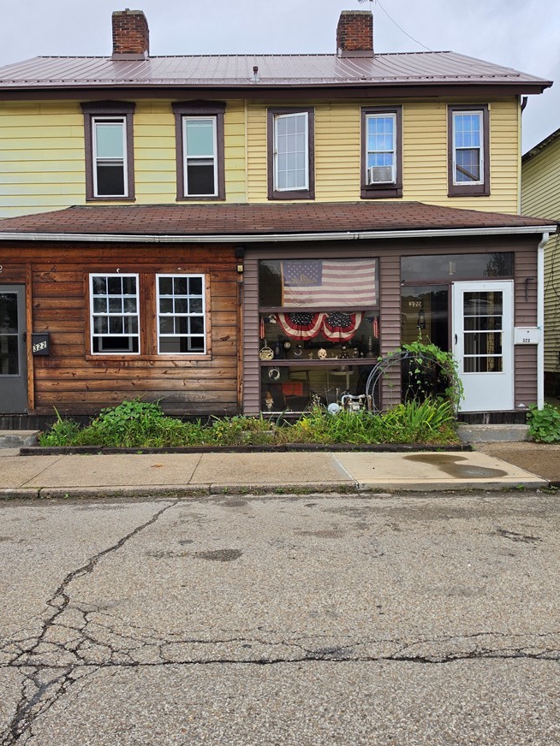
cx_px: 252
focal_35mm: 27
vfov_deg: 65.3
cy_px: 370
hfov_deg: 51.3
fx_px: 582
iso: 10
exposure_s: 1/232
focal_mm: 6.5
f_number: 1.4
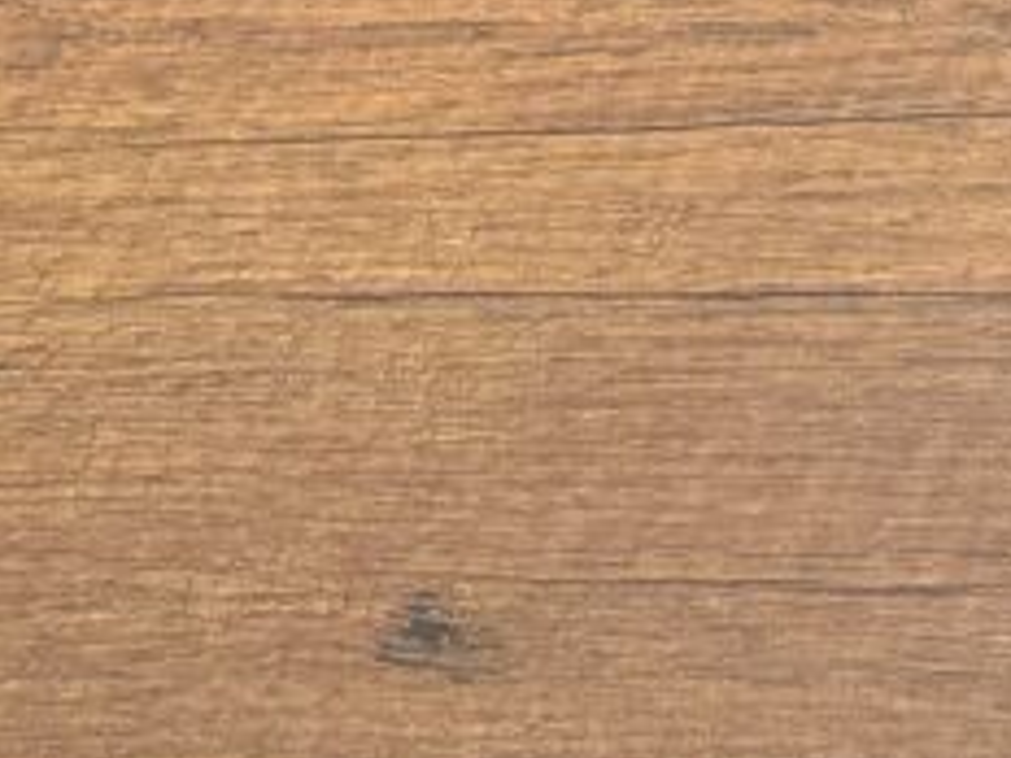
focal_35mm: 124
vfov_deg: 10.1
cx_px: 2536
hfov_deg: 12.2
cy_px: -1189
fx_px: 3622
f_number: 1.78
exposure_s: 1/100
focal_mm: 6.76
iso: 200
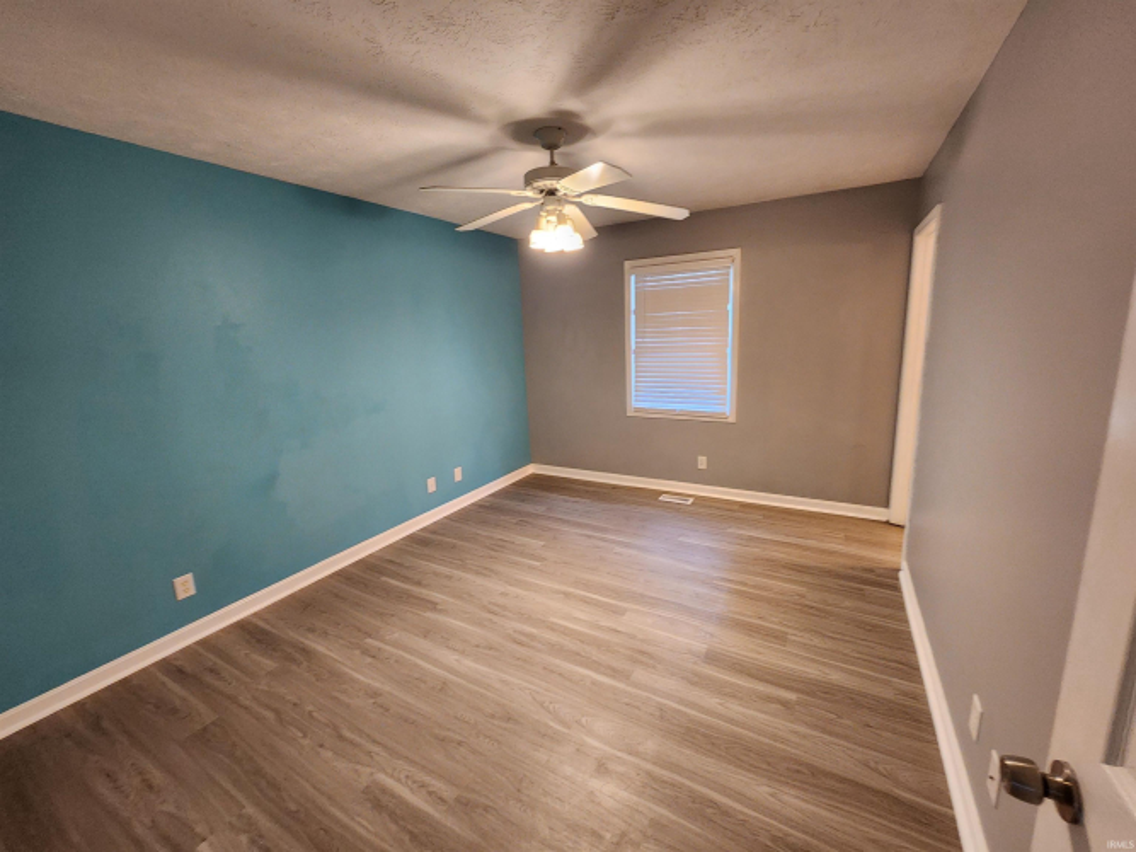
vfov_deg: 89.9
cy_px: 426
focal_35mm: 13
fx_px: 427
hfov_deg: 106.2
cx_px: 568
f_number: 2.2
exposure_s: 1/30
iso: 320
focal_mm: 2.2
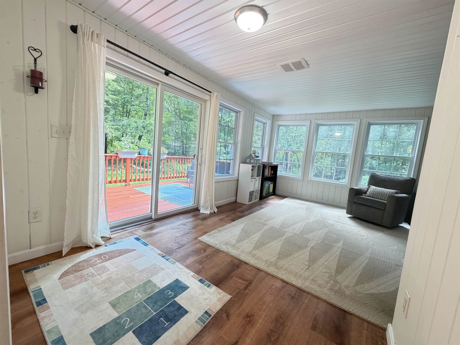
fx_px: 186
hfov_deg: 102.1
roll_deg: -5.0
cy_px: 172
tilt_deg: -5.7
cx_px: 230
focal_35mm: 14
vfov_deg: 85.7
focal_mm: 2.22
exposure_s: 1/60
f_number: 2.2
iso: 320
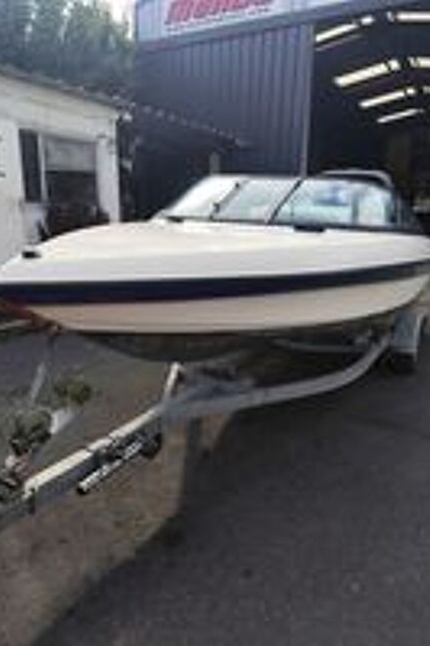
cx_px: 223
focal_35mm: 24
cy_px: 323
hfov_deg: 53.1
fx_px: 430
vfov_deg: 73.8
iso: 50
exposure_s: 1/649
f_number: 1.65
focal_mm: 6.14
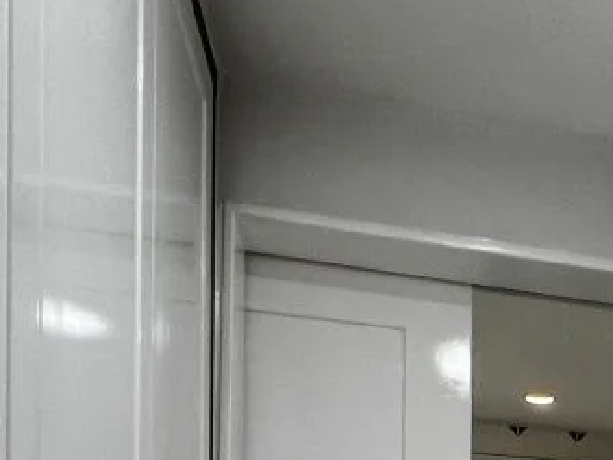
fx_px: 974
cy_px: 755
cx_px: 713
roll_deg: +0.2
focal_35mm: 55
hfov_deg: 30.4
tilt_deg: +0.0
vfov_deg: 20.9
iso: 64
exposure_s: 1/99
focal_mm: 1.57
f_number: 1.8
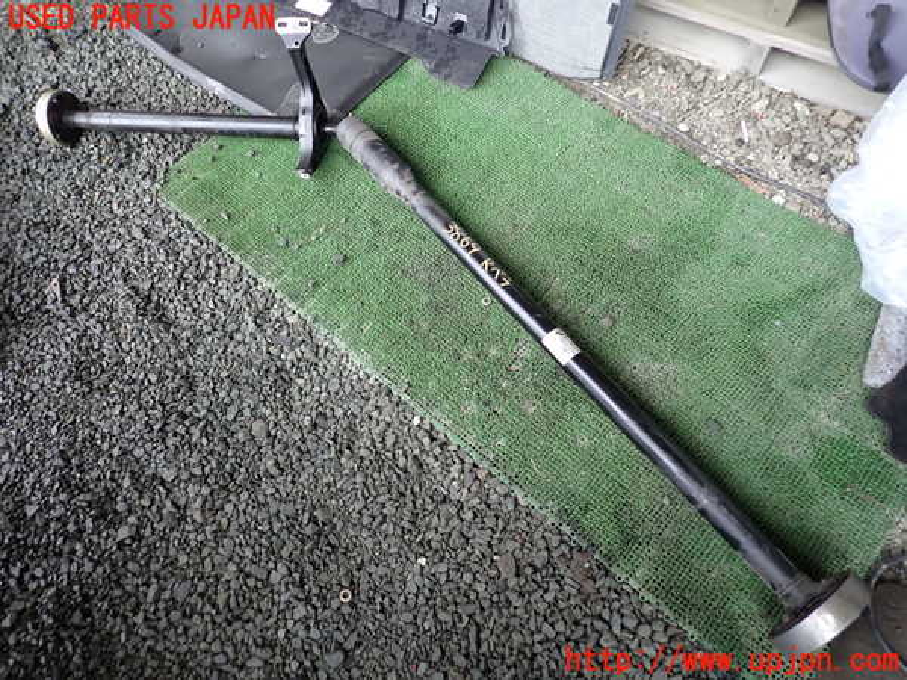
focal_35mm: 25
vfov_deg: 54.9
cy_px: 340
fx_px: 655
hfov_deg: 69.4
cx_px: 454
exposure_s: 1/80
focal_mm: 4.5
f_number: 2
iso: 200
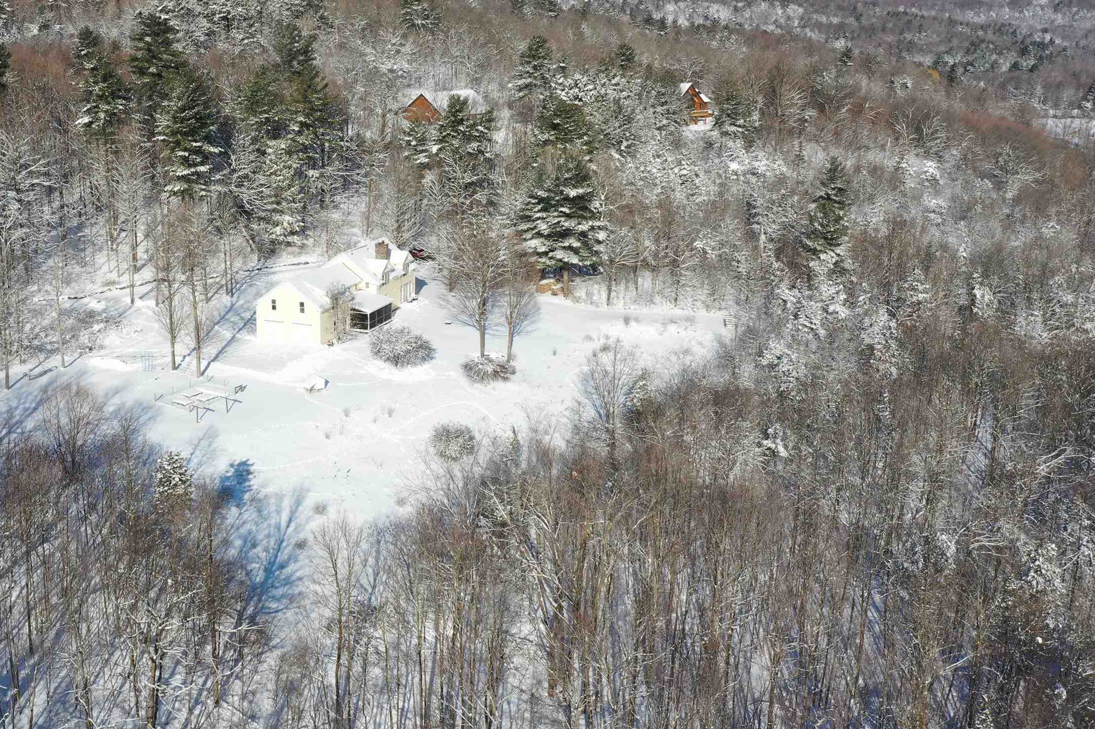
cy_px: 301
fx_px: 1186
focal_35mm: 39
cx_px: 387
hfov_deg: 48.9
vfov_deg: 34.1
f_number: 6.3
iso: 100
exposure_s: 1/500
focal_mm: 10.26
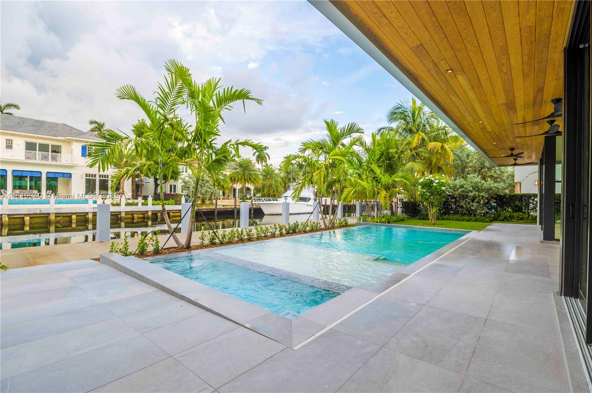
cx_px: 296
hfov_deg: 93.3
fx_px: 279
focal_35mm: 17
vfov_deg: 70.3
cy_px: 196
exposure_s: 1/60
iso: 100
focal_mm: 17
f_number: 5.6
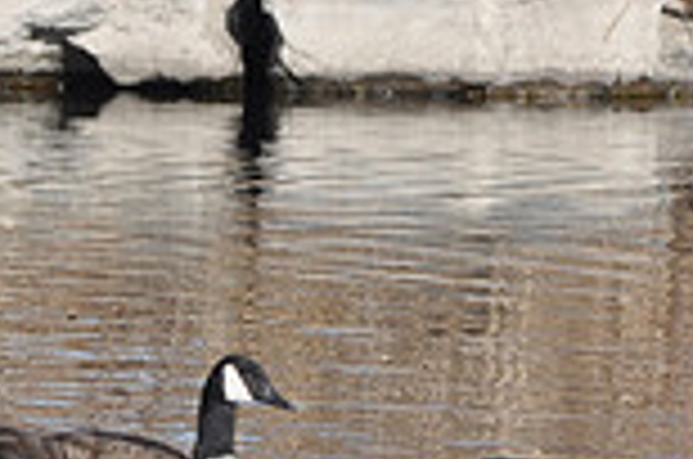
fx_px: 29372
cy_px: 506
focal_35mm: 1529
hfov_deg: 1.4
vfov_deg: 0.9
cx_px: 27
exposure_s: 1/125
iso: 200
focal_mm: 270
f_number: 18
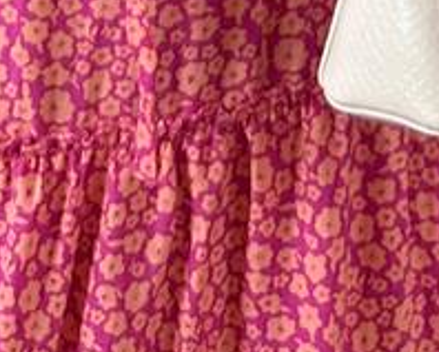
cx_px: 368
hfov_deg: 10.2
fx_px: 2459
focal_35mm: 189
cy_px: -1018
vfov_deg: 6.6
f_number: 1.78
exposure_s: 1/121
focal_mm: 6.86
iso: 80
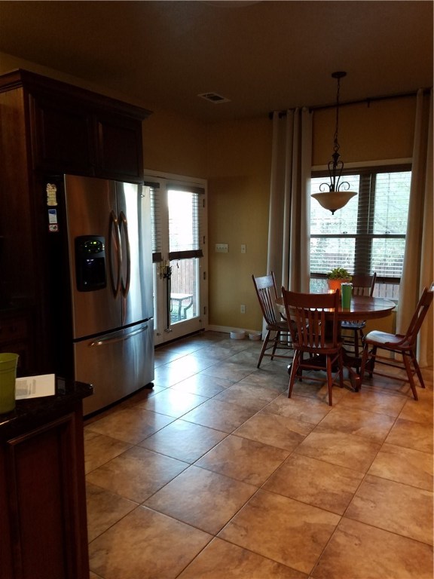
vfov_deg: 67.3
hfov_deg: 53.1
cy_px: 290
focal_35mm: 26
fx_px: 435
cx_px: 217
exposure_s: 1/24
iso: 160
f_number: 1.7
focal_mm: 4.2
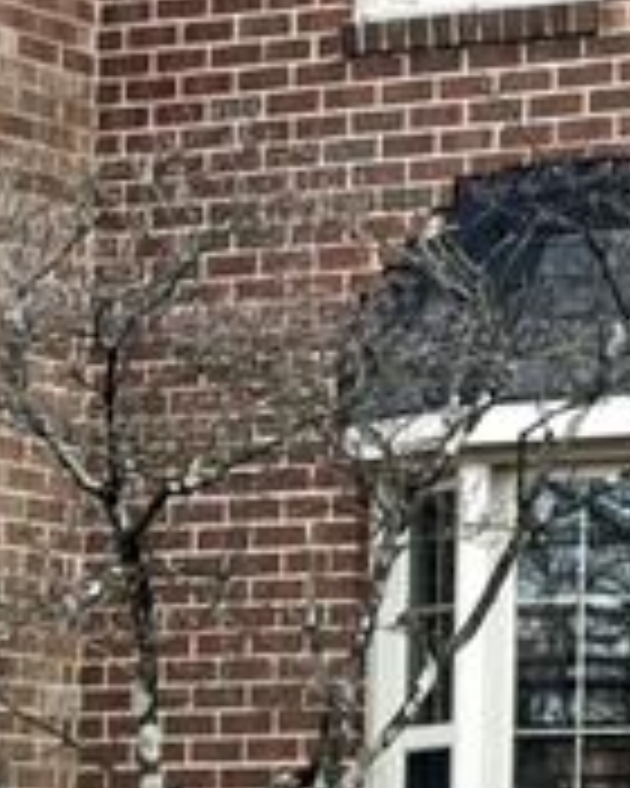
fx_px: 5314
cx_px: 878
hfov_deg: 6.7
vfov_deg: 8.5
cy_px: 387
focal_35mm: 228
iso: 25
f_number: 2.2
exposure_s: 1/121
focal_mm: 7.5
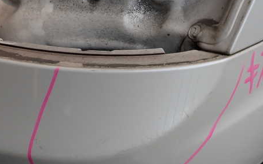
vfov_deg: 30.4
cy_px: 107
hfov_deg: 47.1
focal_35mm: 42
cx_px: 149
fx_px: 301
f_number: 3.2
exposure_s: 1/1000
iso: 100
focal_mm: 5.4
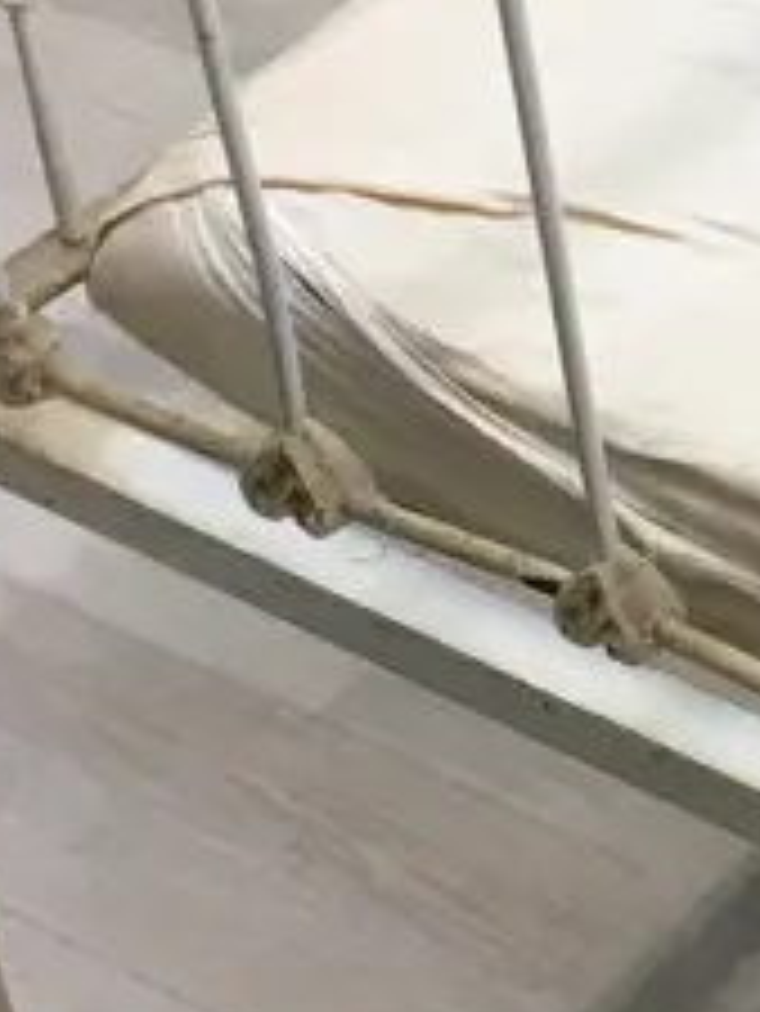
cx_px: 1664
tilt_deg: -33.7
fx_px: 3860
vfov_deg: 14.8
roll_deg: -2.2
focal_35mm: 132
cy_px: 103
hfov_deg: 10.1
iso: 40
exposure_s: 1/33
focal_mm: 4.15
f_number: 2.2
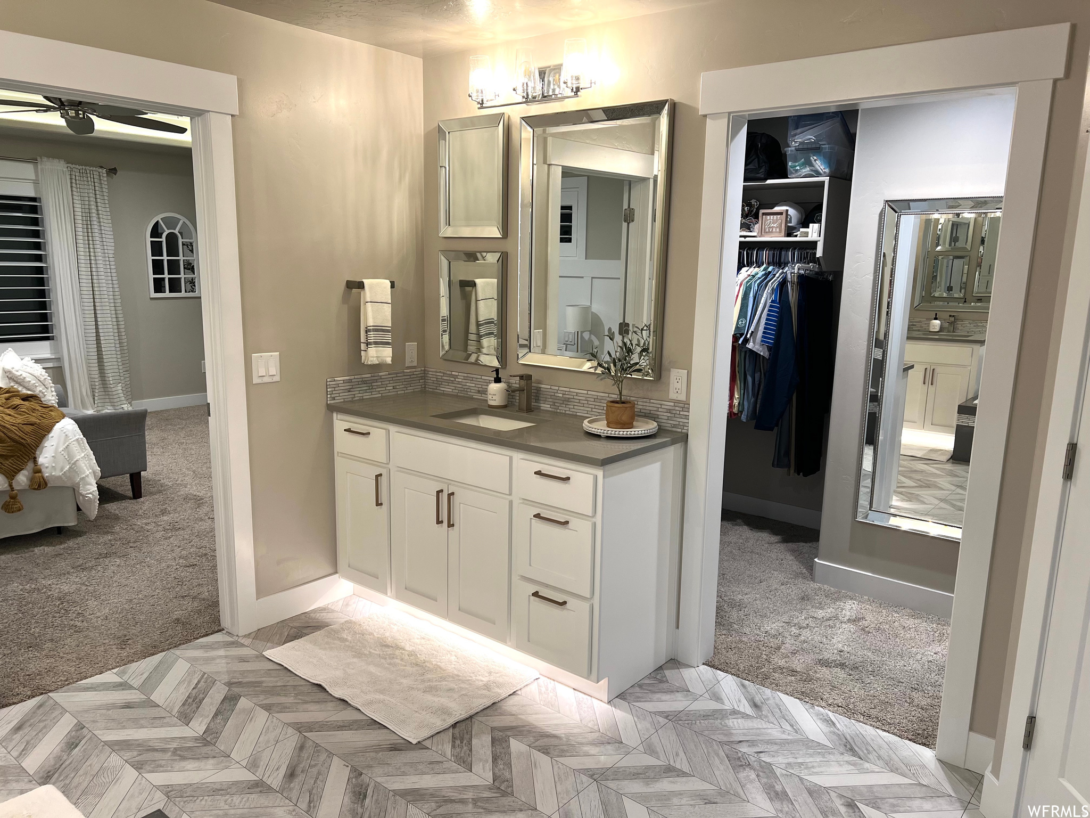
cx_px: 545
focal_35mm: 26
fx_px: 819
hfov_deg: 67.3
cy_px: 409
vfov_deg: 53.1
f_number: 1.5
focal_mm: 5.7
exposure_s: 1/60
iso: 80
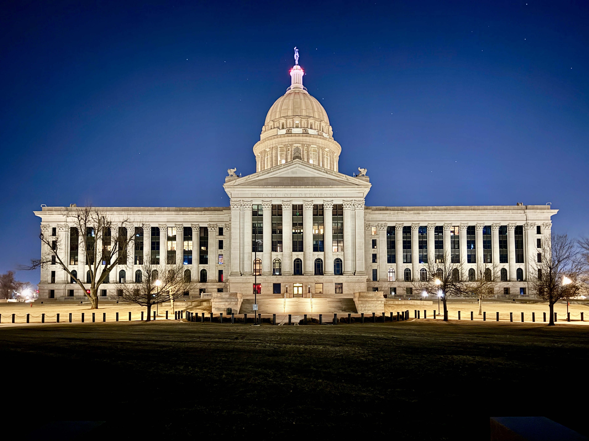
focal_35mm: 24
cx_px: 294
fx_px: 408
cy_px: 220
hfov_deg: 71.6
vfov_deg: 56.8
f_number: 1.78
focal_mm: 6.86
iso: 2500
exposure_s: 1/9
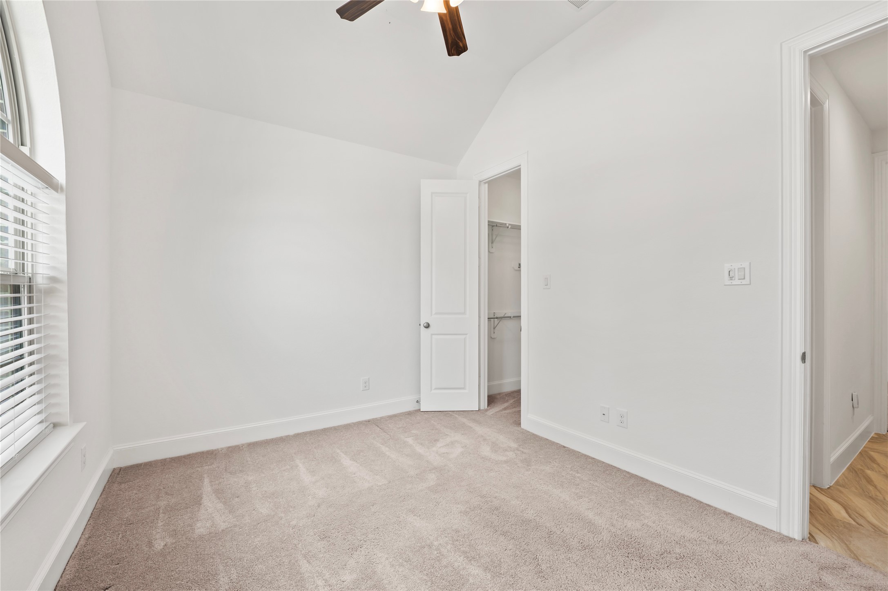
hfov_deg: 100.4
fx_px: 370
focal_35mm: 15
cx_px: 444
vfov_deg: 77.2
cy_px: 296
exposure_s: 1/10
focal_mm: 15
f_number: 6.3
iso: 125
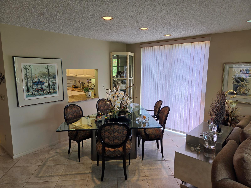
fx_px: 167
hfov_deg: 73.9
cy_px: 94
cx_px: 126
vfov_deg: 58.9
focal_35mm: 23
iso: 32
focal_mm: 5.4
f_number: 1.8
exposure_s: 1/120
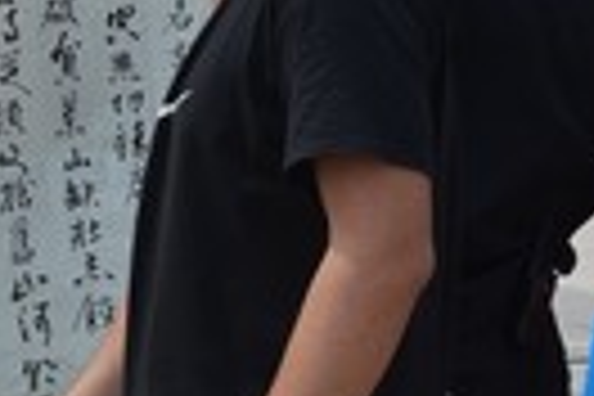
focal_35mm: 125
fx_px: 2062
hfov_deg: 14.9
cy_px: 160
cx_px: -374
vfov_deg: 11.0
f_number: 8
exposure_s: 1/250
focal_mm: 22
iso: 180
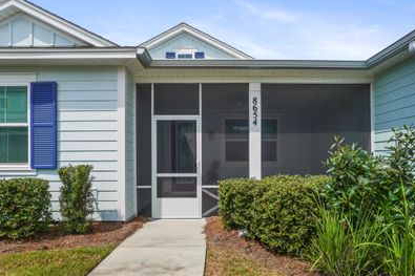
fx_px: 219
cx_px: 212
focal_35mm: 19
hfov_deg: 86.9
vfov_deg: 64.2
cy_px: 157
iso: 100
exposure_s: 1/320
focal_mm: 10
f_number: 6.3
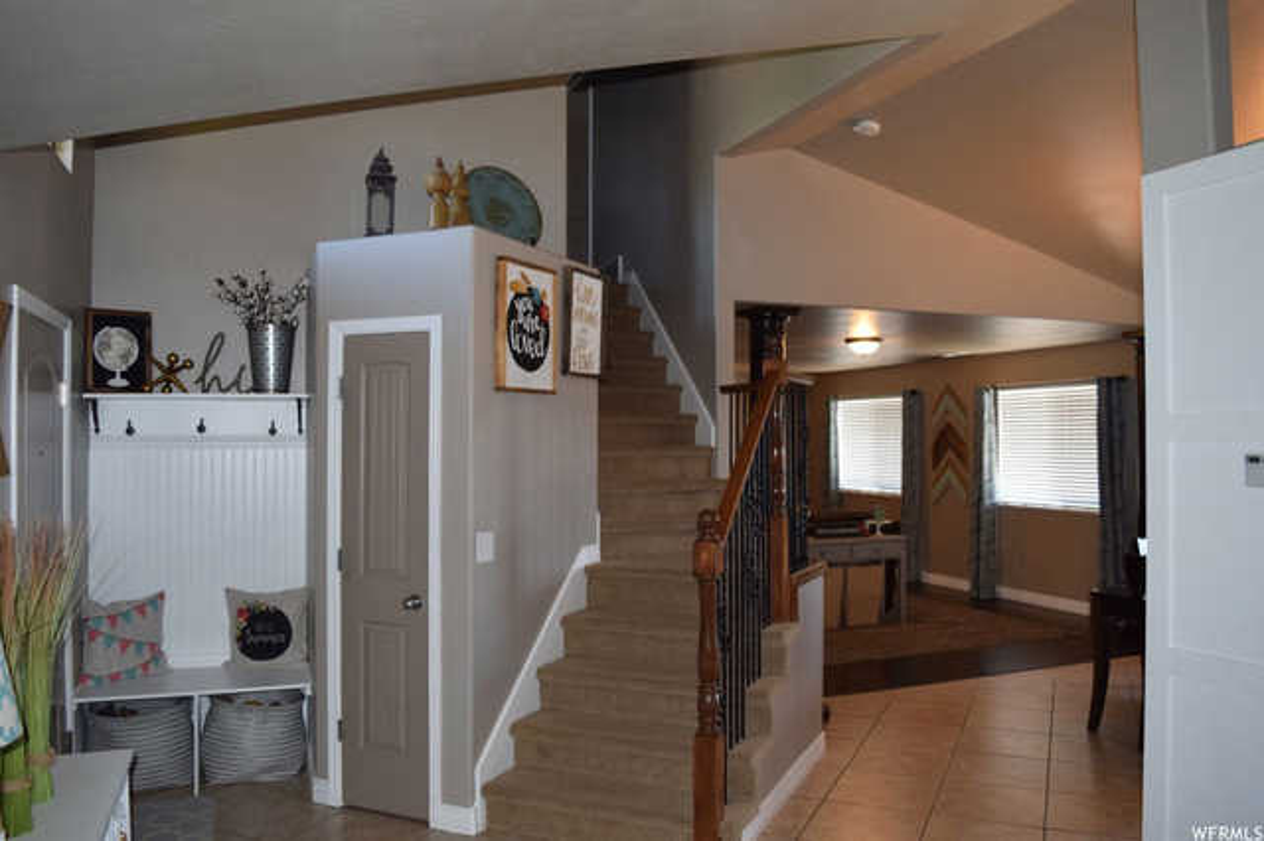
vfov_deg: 47.9
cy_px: 420
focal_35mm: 27
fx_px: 947
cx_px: 632
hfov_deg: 67.4
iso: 800
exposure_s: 1/80
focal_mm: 18
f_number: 4.5
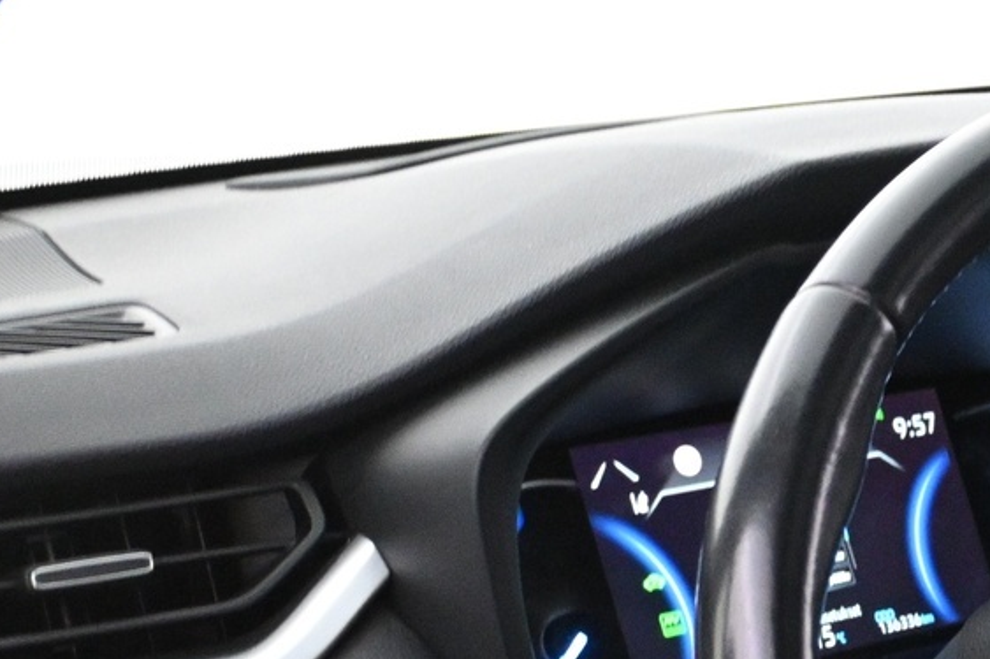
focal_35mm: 97
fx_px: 2671
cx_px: 1299
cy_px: 684
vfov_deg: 13.8
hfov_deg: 19.3
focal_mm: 22.5
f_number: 4
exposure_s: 1/40
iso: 4000
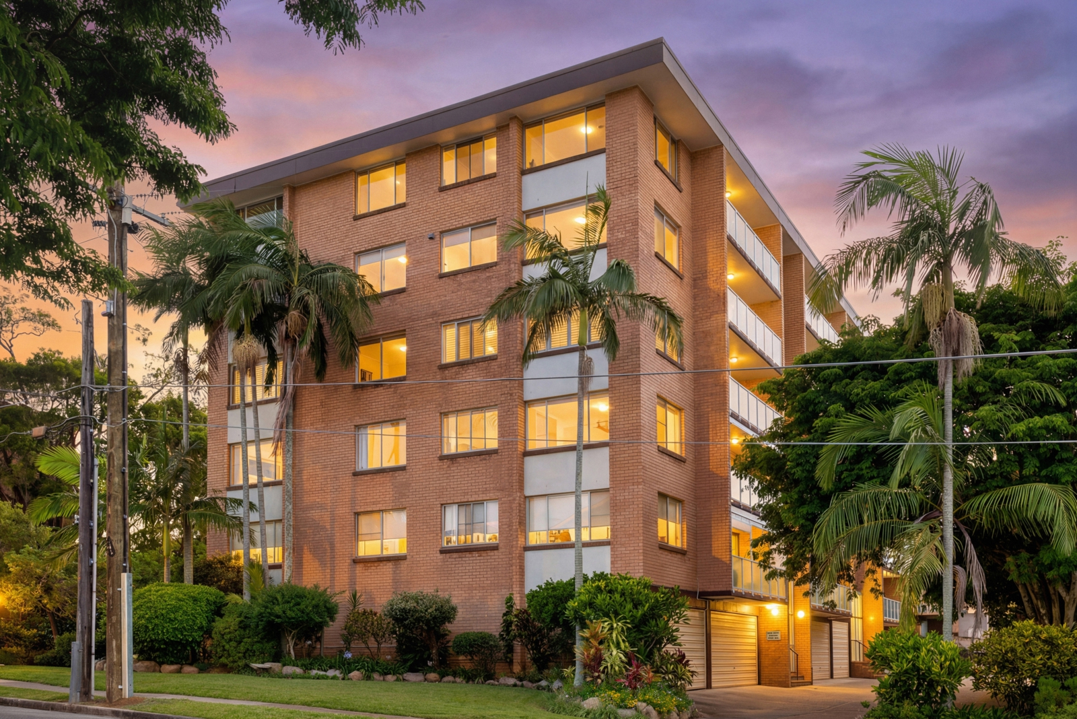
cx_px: 538
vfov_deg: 44.3
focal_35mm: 30
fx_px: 883
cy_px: 360
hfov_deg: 62.8
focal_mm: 29.5
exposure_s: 1/250
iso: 320
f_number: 8
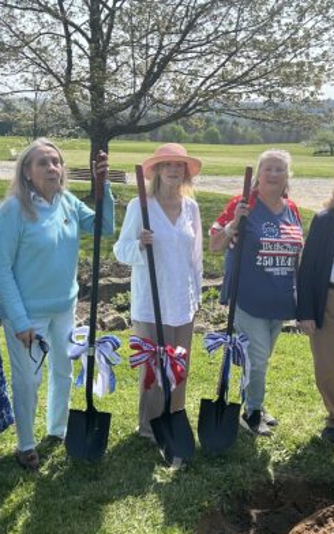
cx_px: 198
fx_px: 655
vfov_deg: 44.3
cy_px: 240
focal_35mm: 45
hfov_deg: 28.5
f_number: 1.5
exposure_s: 1/2513
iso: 50
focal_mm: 5.7
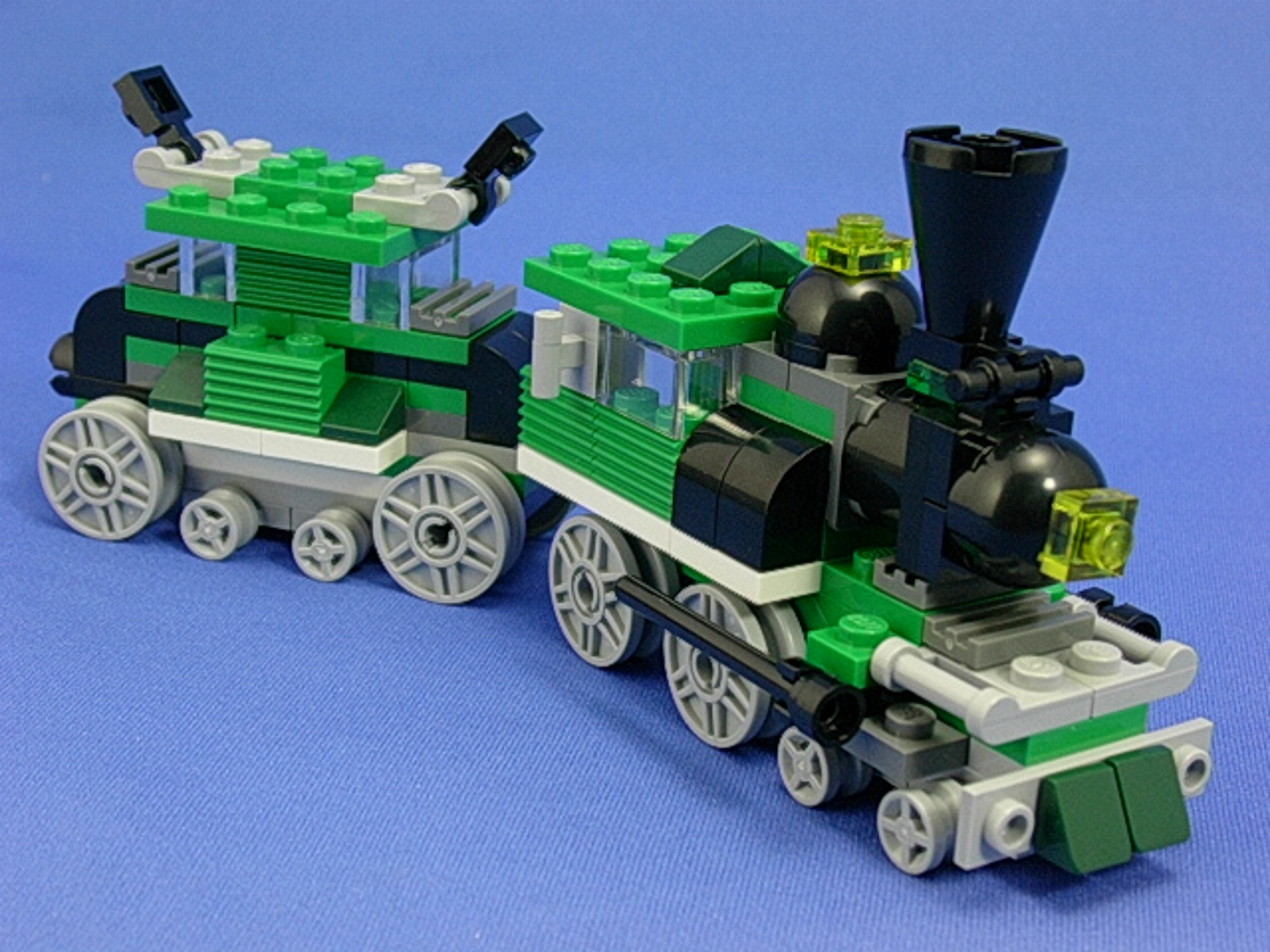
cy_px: 476
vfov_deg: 24.4
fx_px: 2201
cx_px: 635
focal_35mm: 60
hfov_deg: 32.2
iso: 70
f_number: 3.4
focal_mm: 9
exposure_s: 1/11.9
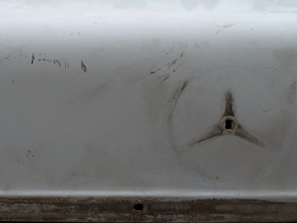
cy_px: 107
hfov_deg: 38.1
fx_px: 429
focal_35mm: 50
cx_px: 125
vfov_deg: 29.1
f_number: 1.68
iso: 21
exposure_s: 1/335
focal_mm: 6.9
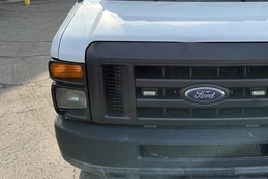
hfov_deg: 42.3
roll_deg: +0.9
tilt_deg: -18.8
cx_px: 201
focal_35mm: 45
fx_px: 335
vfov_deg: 29.9
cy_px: 88
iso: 25
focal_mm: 3
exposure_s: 1/556
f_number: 1.8
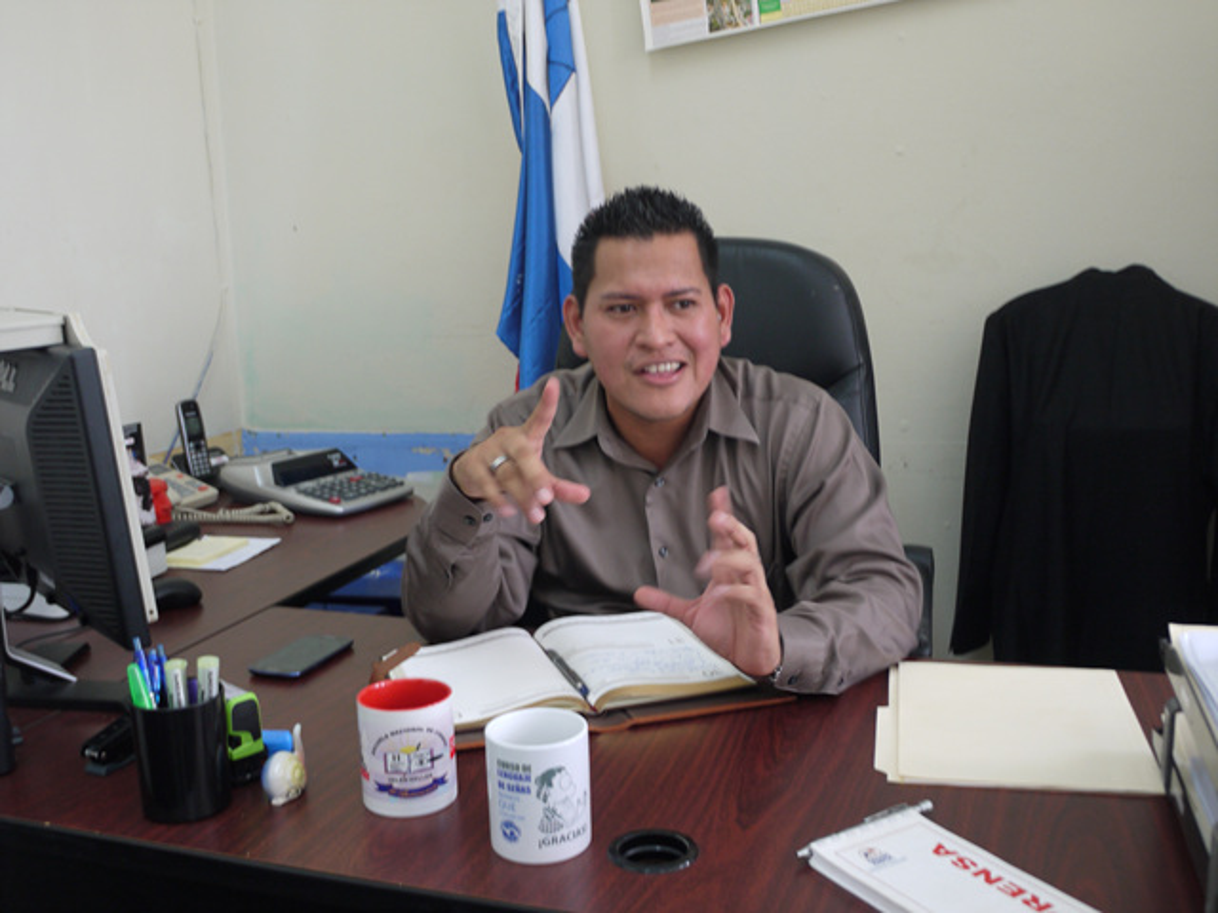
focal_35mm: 36
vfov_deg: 39.7
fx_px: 1267
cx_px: 609
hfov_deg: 51.4
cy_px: 456
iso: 320
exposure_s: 1/30
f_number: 4
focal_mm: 18
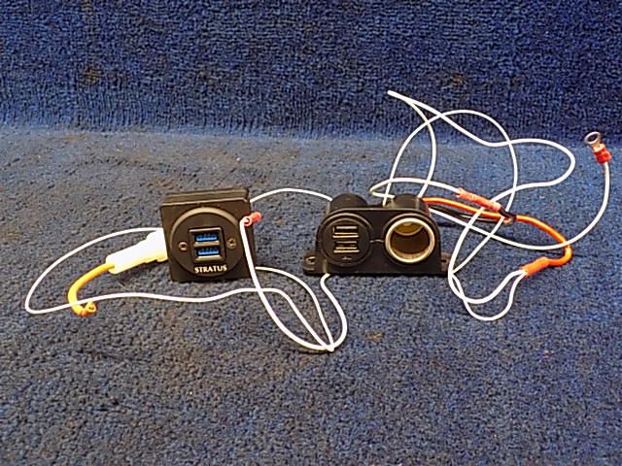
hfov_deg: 50.1
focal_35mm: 37
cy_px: 233
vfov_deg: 38.7
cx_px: 311
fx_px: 665
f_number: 3.5
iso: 400
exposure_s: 1/10
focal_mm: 6.6
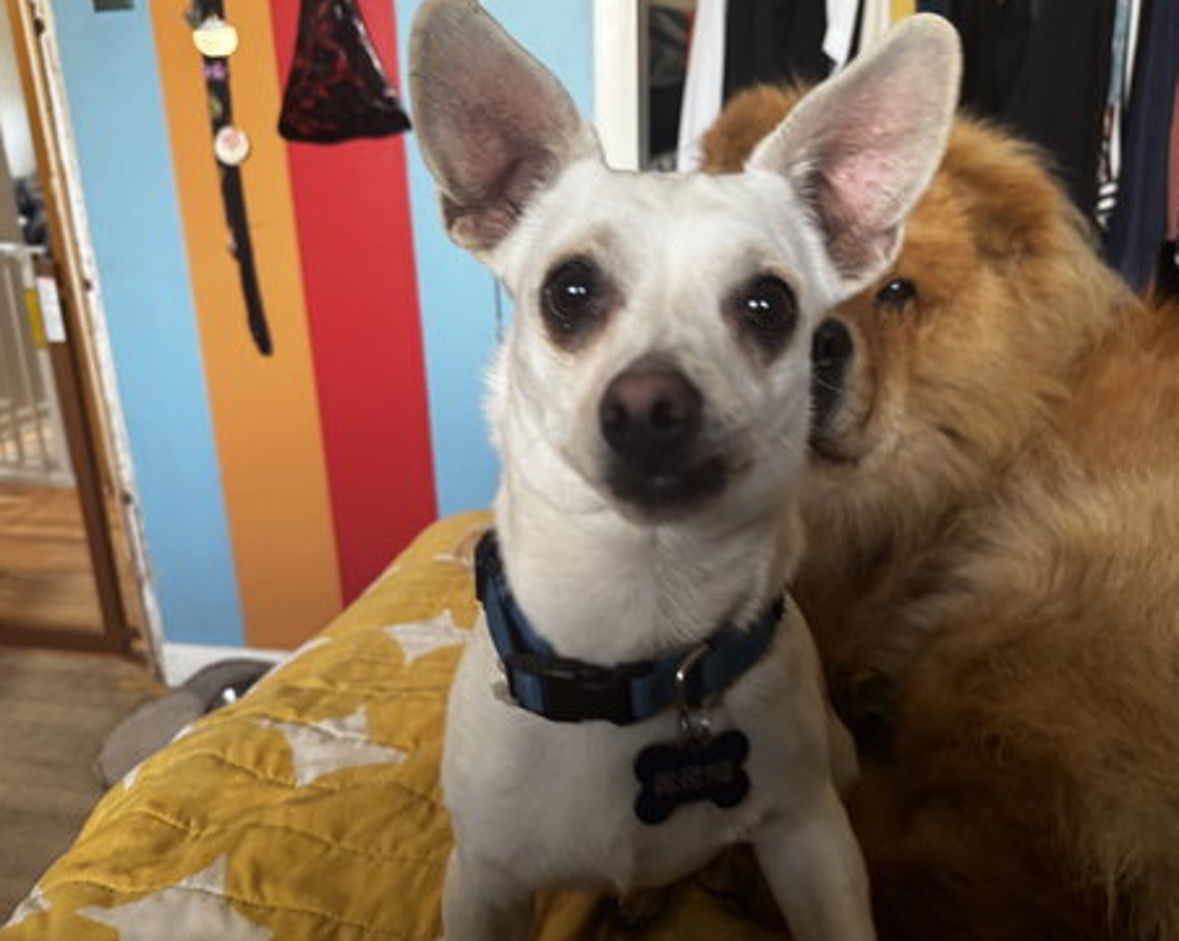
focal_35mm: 26
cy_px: 461
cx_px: 596
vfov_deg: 54.9
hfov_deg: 66.1
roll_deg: +1.9
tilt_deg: -17.5
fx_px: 906
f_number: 1.78
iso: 320
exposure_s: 1/60
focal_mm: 6.76
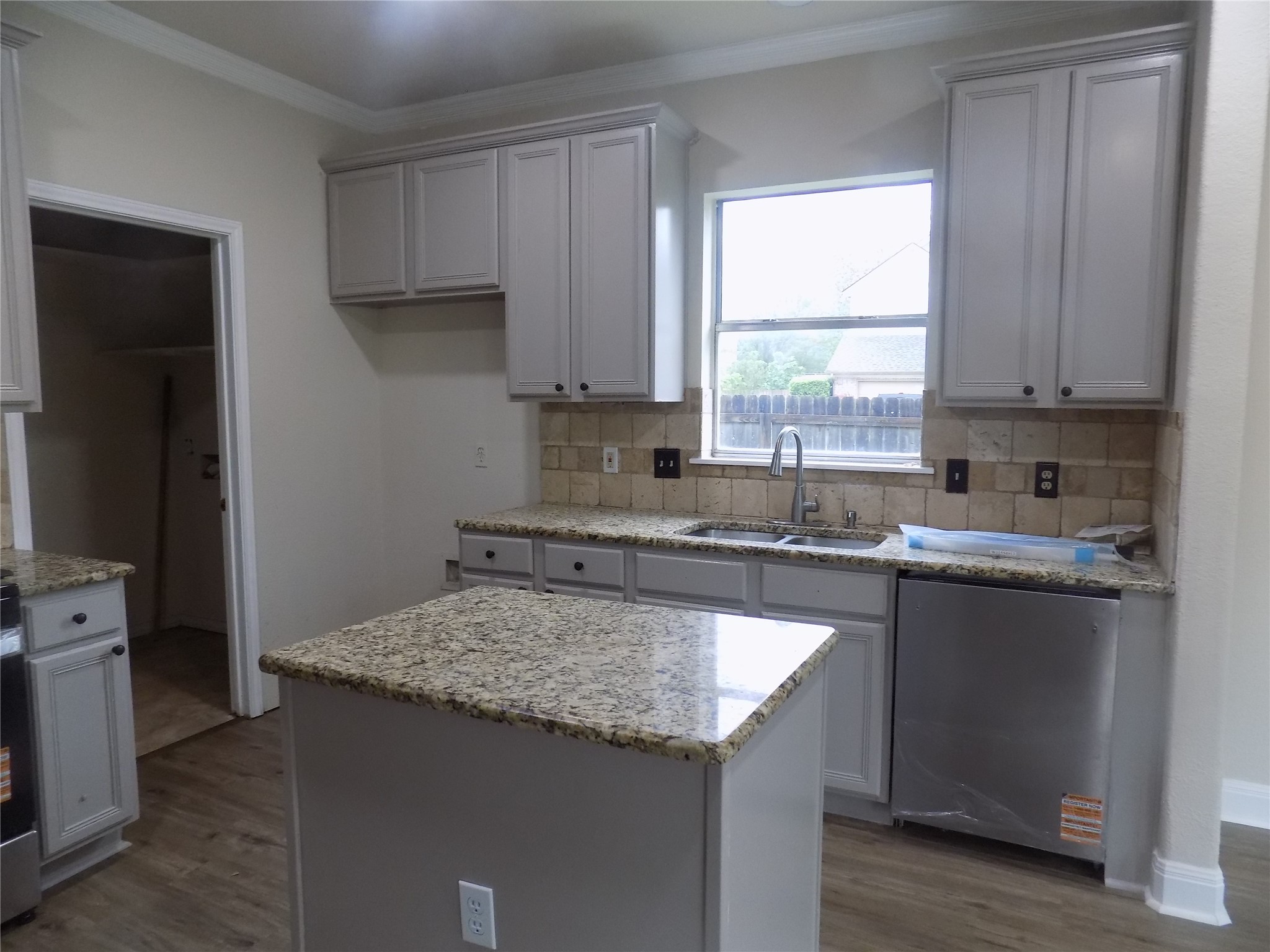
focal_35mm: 23
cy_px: 476
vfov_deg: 58.9
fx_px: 844
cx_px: 635
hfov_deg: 73.9
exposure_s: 1/30
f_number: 3.1
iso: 200
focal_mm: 4
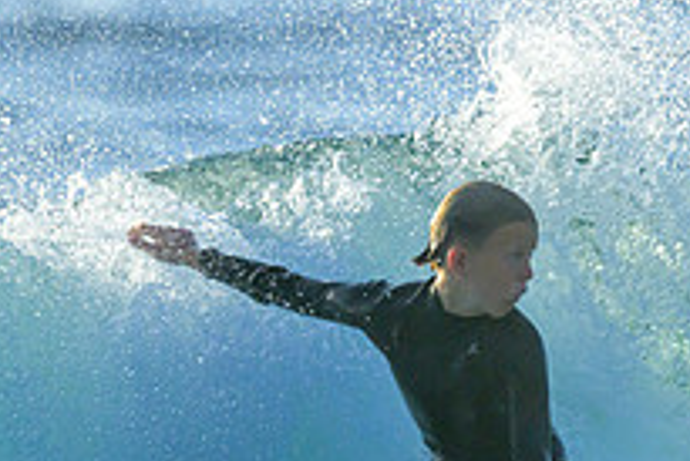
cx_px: 545
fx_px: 51190
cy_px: 542
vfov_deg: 0.5
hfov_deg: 0.8
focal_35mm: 2669
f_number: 6.3
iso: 450
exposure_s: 1/2500
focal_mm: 800
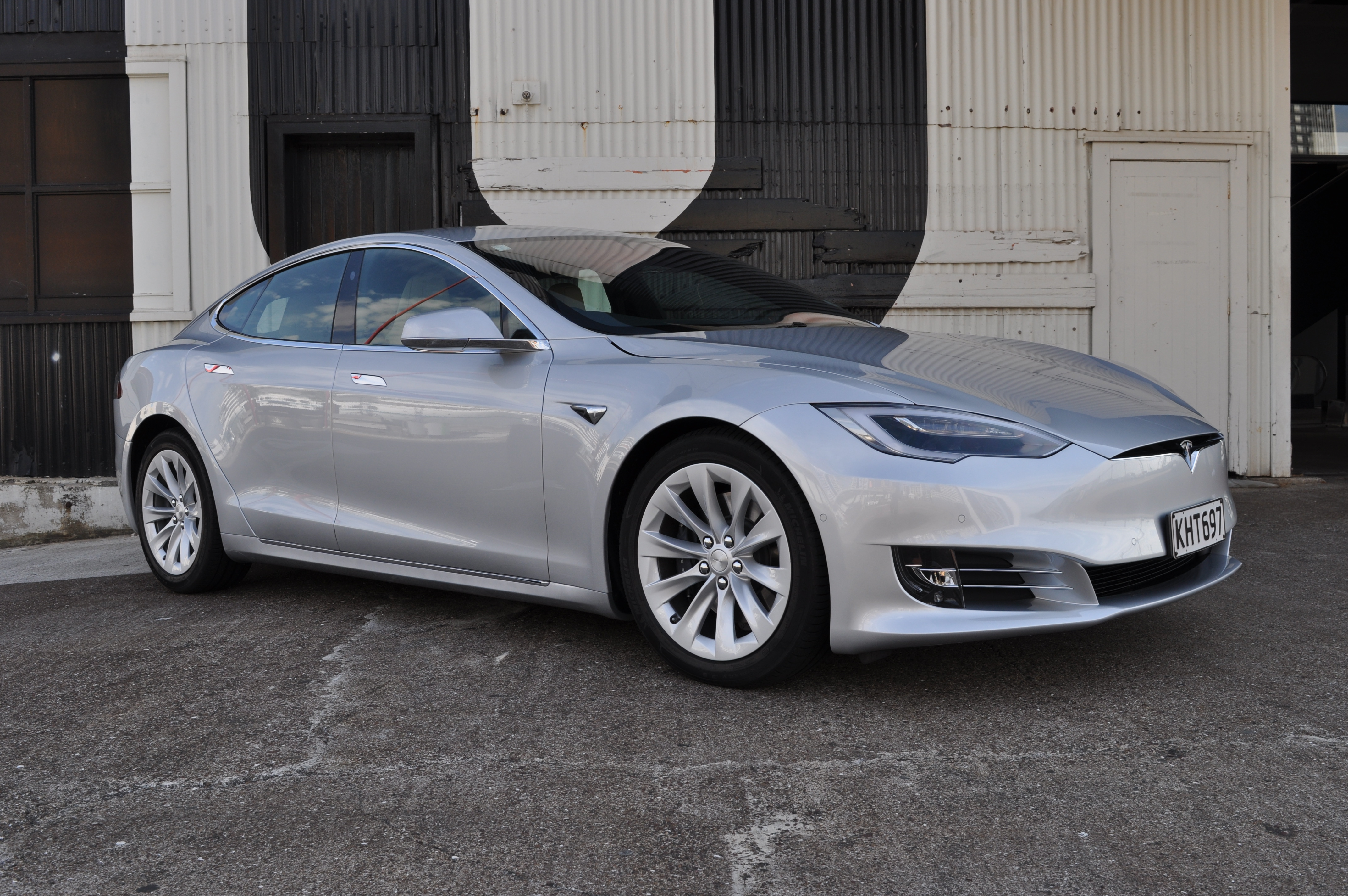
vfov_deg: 36.8
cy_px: 448
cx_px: 674
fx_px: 1346
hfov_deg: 53.2
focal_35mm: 36
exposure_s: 1/250
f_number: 7.1
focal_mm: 24
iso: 200
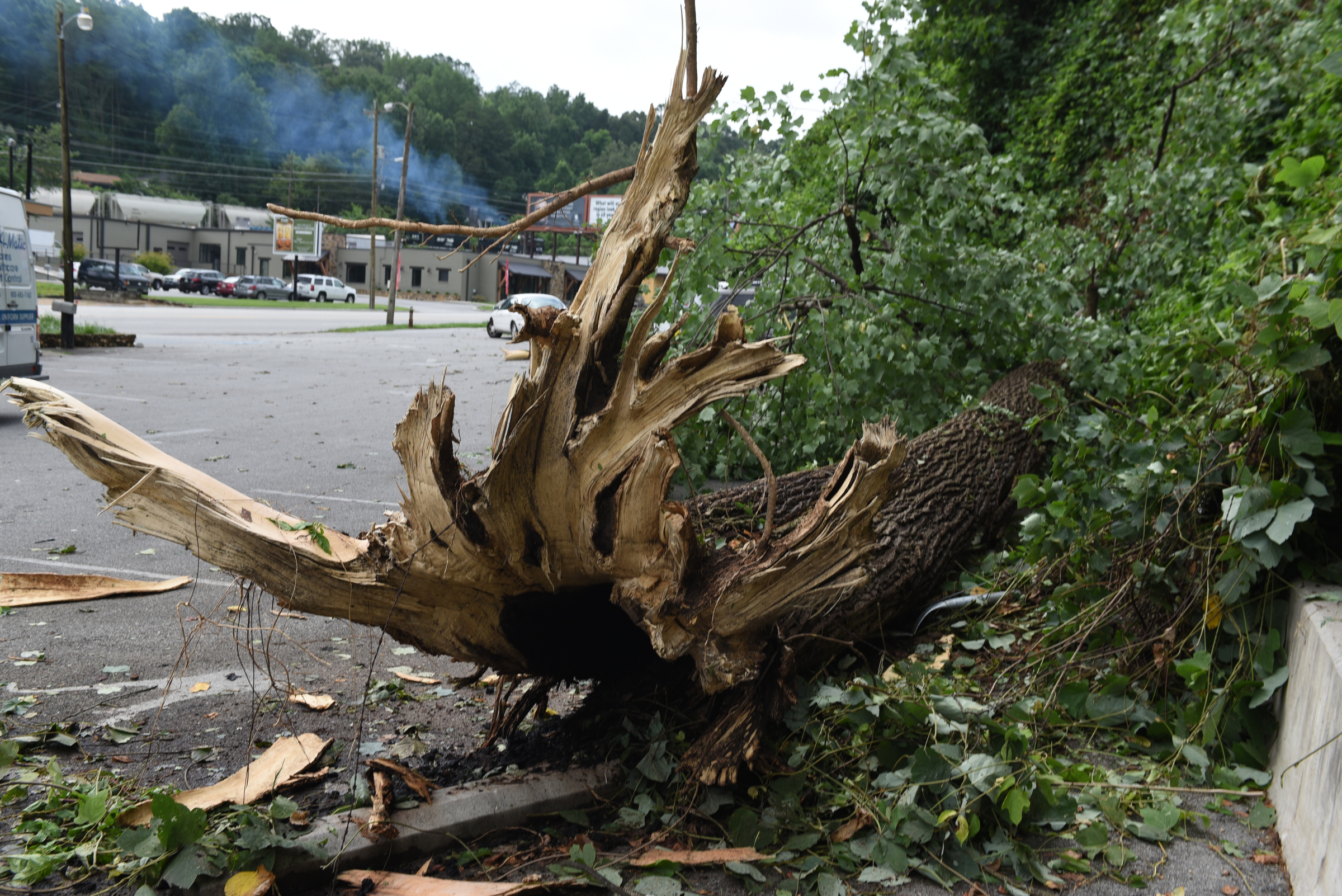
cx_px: 671
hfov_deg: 54.4
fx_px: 1305
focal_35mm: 35
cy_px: 448
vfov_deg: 37.9
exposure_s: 1/400
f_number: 7.1
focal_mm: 35
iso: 250
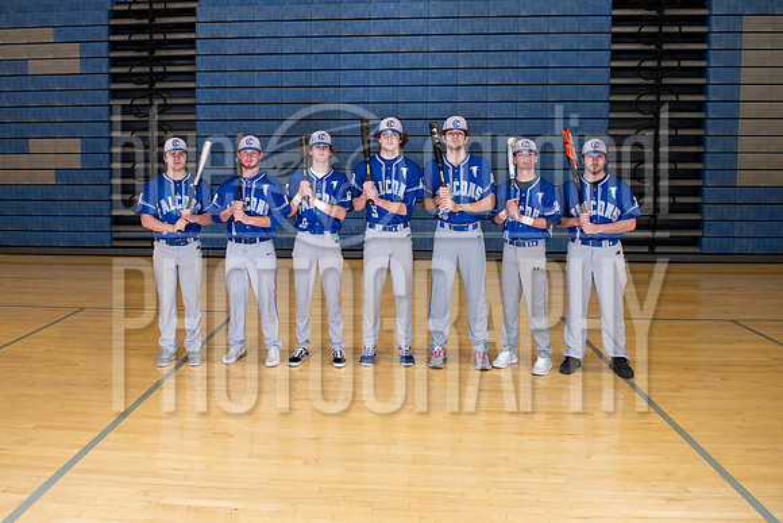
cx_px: 333
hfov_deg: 61.3
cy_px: 208
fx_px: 657
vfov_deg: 43.1
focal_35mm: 30
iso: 640
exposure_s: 1/250
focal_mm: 24
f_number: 3.5
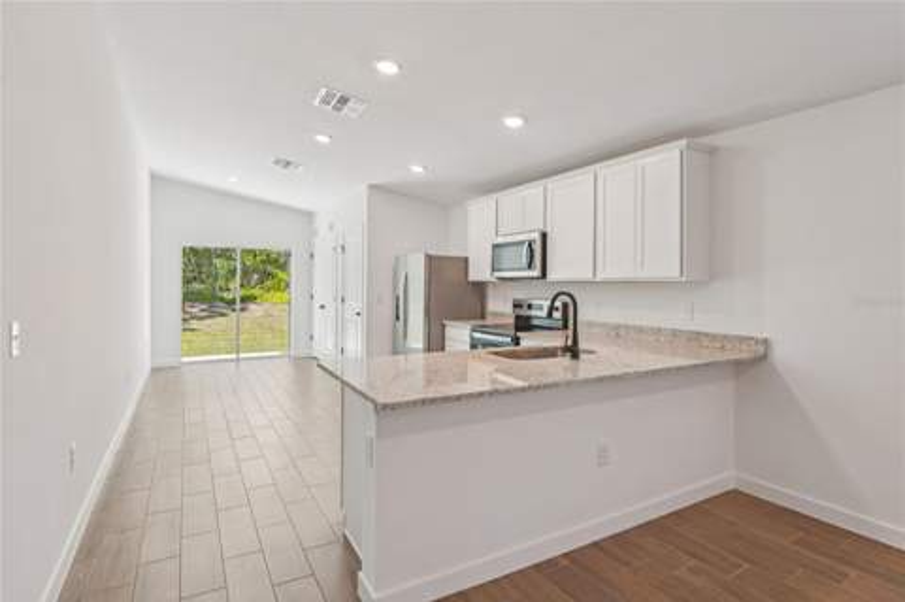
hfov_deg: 90.1
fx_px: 452
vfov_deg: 67.3
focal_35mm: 18
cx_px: 452
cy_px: 301
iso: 400
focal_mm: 18
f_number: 8
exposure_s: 1/40
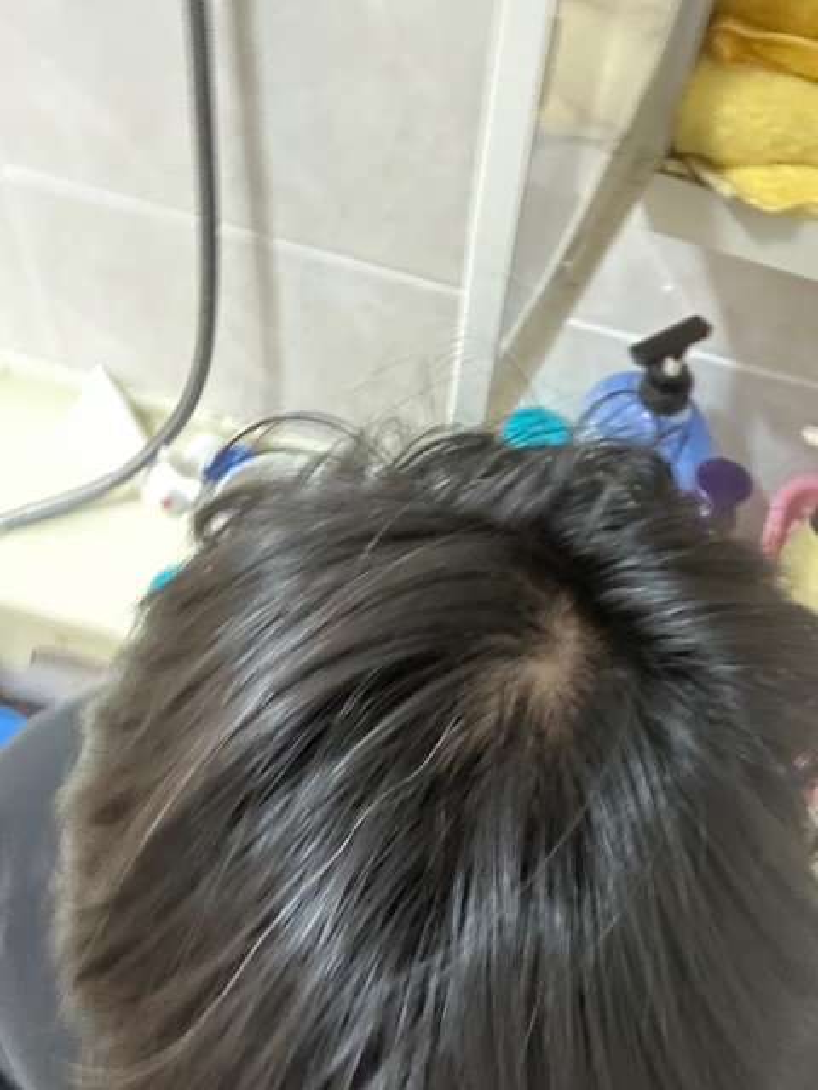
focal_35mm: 30
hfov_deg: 46.8
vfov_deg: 60.0
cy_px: 545
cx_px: 409
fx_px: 945
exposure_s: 1/15
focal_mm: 2.69
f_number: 1.9
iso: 640
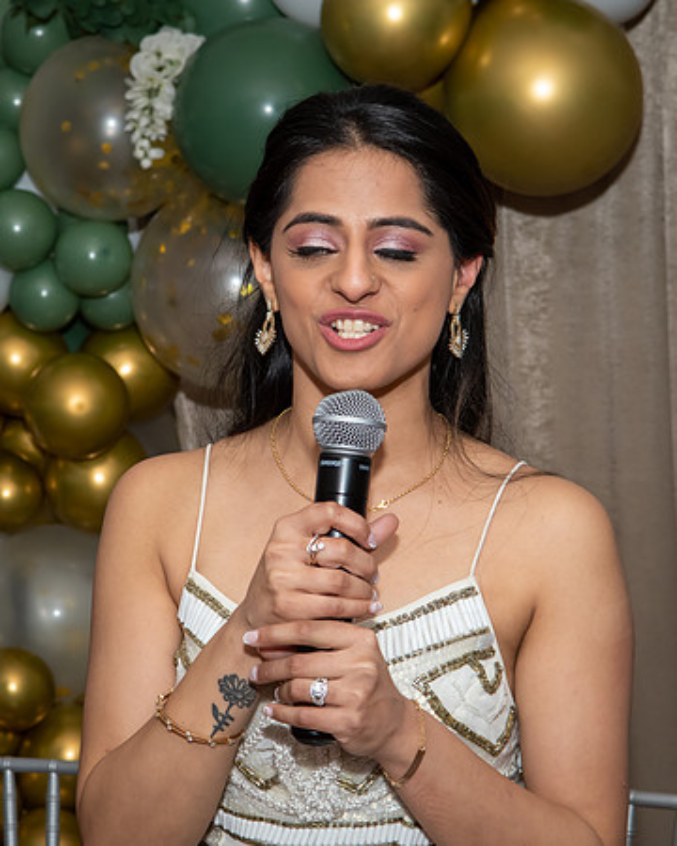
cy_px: 401
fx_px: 3061
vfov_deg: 15.7
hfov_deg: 12.6
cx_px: 290
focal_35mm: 122
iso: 640
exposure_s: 1/250
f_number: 8
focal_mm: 55
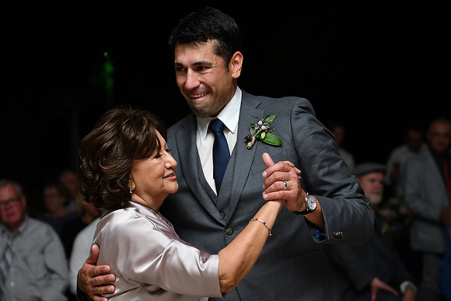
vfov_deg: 13.0
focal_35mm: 105
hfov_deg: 19.5
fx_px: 1316
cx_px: 226
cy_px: 150
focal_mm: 70
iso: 400
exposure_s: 1/125
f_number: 2.8
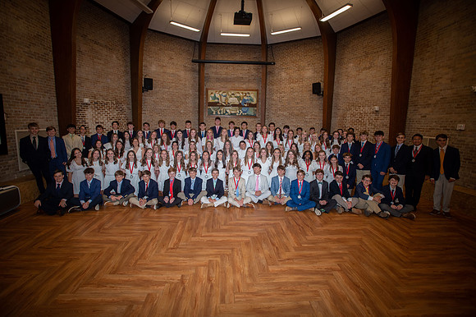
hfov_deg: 93.3
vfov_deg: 70.4
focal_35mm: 17
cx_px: 238
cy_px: 158
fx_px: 225
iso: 2000
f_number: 4.5
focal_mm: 17
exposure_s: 1/160
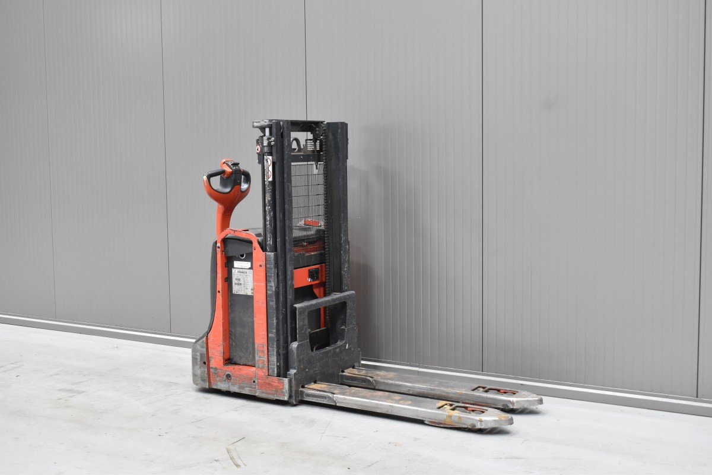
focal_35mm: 46
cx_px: 356
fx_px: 920
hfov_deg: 42.3
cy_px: 238
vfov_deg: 28.9
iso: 1600
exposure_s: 1/25
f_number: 5.6
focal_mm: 31
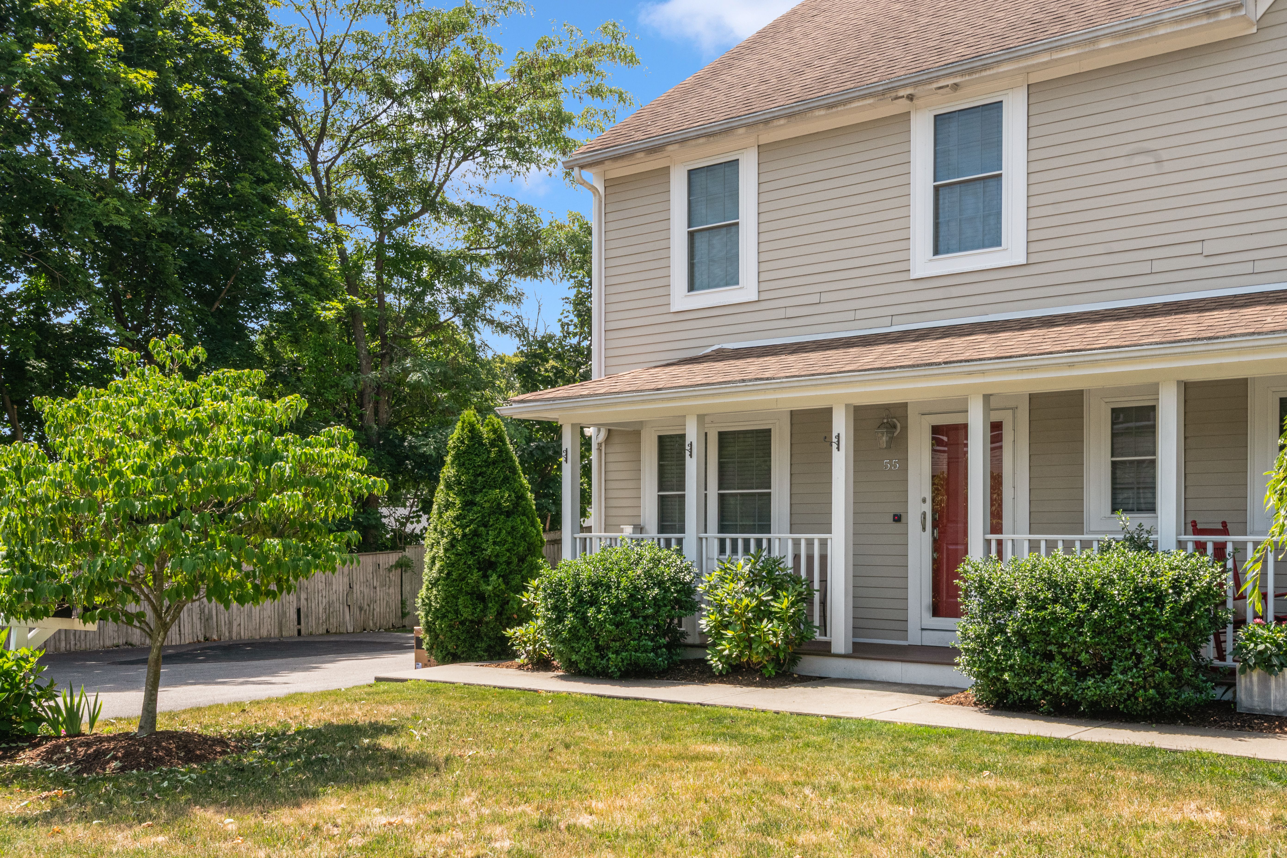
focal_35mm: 36
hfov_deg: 53.1
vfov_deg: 36.9
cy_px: 429
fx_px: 1287
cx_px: 644
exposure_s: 1/125
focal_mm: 24
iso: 400
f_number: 14
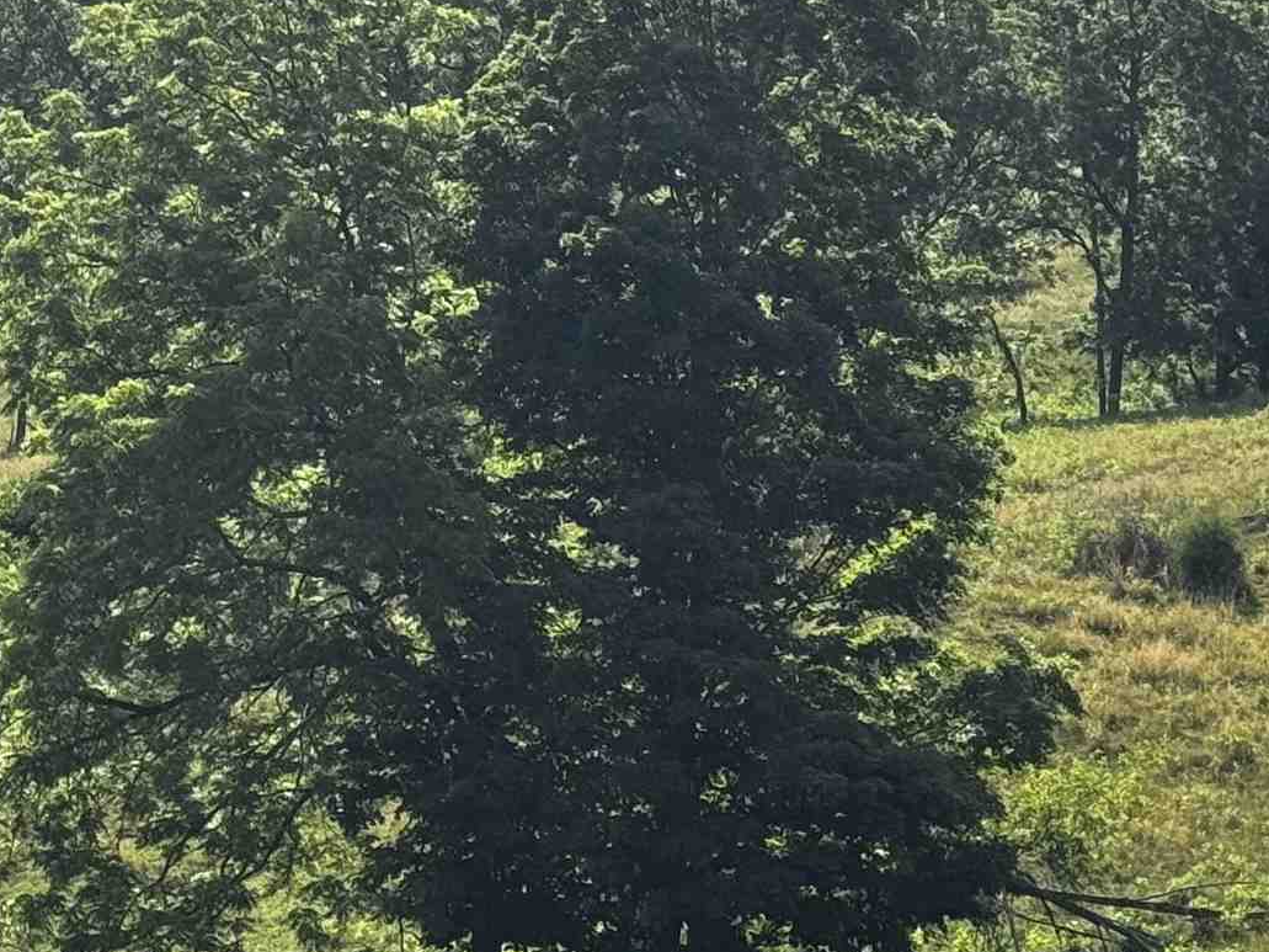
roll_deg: -6.6
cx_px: 740
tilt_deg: +4.7
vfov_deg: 10.4
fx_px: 5242
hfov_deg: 13.8
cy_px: 320
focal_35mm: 143
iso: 64
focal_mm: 6.76
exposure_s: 1/2513
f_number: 1.78
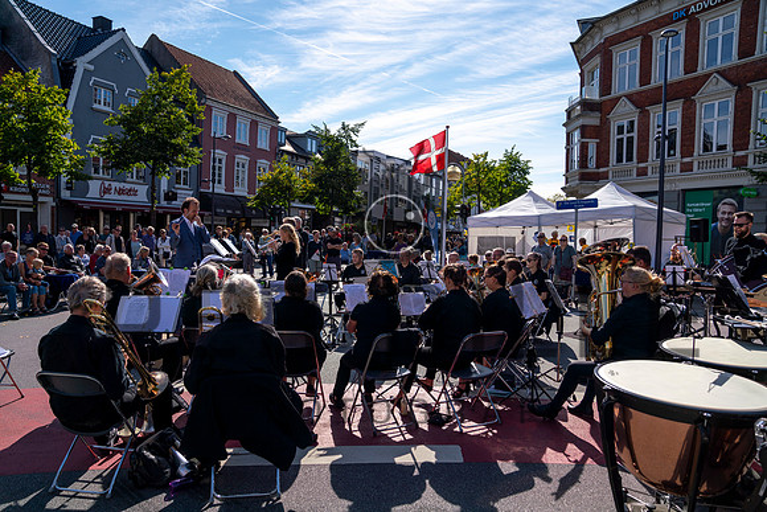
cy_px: 256
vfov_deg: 51.3
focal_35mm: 25
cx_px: 384
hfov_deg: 71.5
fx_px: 533
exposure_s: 1/2500
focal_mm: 25
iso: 125
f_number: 3.5
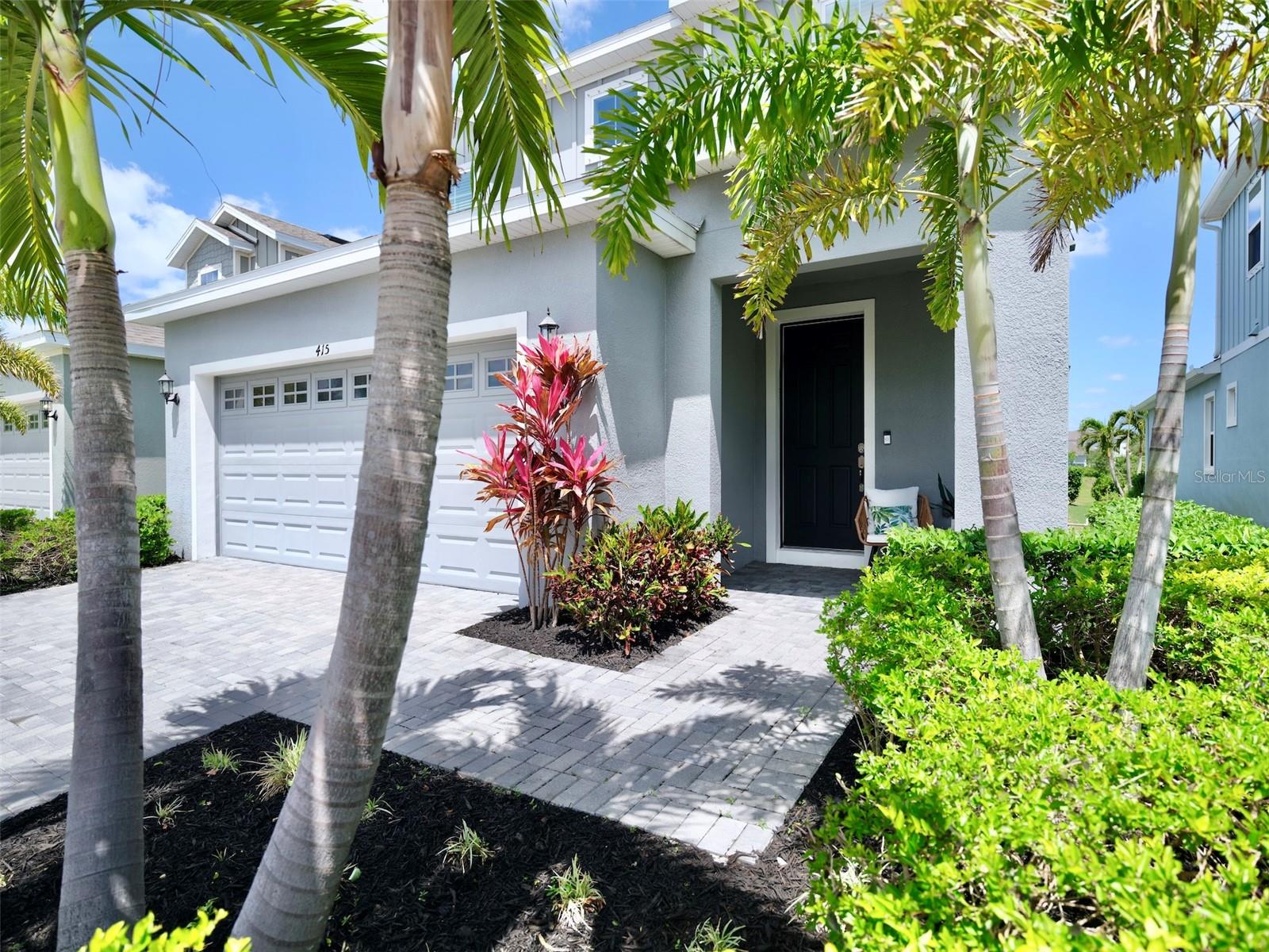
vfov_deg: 68.7
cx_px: 634
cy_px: 476
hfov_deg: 84.7
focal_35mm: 19
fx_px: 697
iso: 200
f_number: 4
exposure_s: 1/800
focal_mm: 23.4
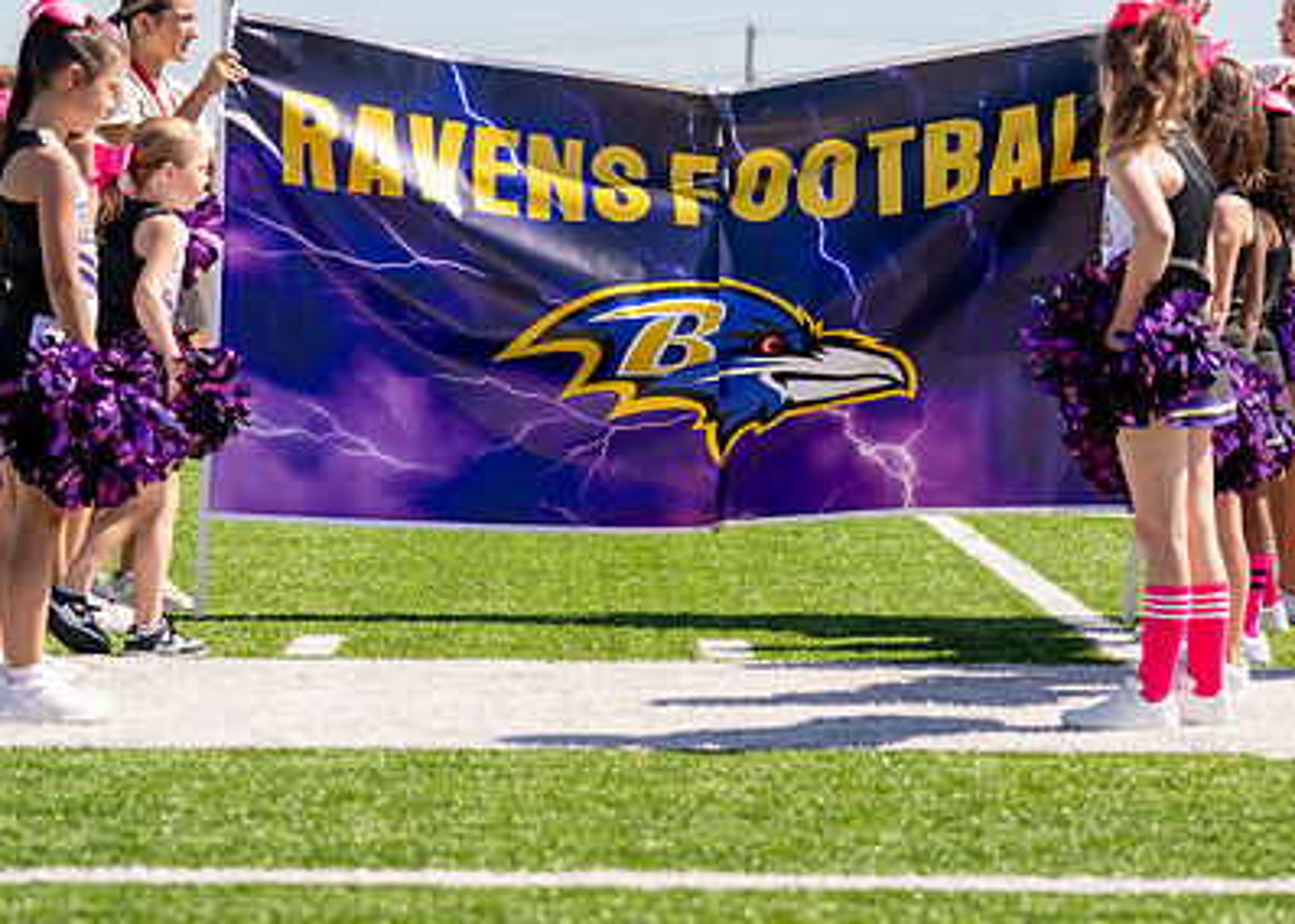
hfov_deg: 16.0
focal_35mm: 125
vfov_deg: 11.4
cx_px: 684
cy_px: 199
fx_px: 4596
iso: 160
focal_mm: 70
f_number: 2.8
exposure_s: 1/2500
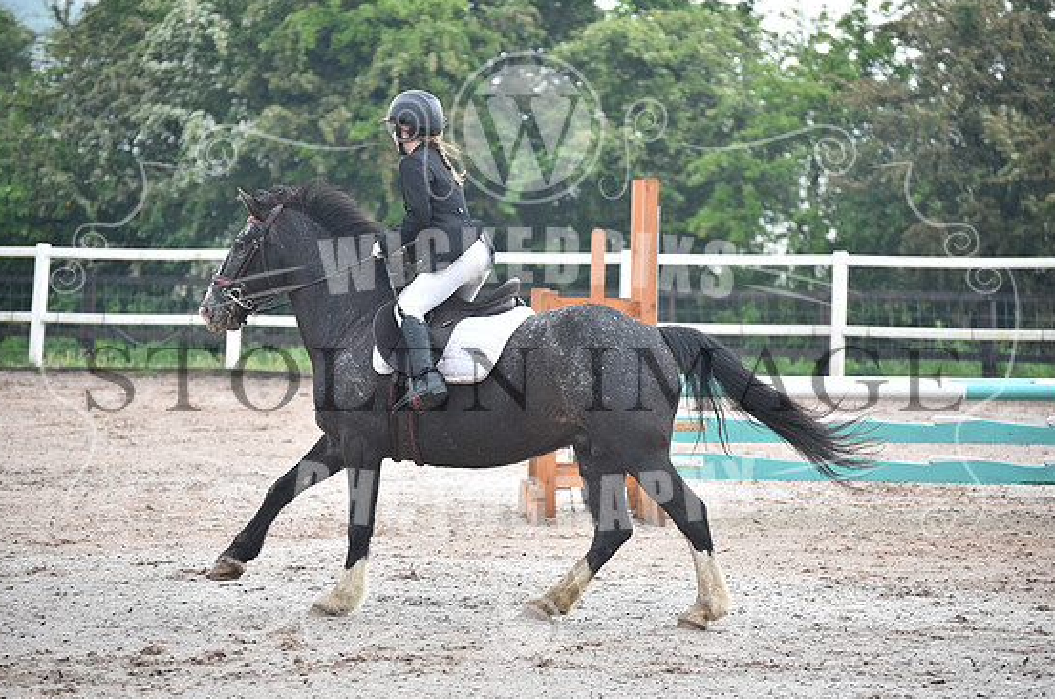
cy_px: 356
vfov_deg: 8.4
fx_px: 4768
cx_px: 528
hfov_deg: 12.6
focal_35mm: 163
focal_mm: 155
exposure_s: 1/1000
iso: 1600
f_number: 4.8
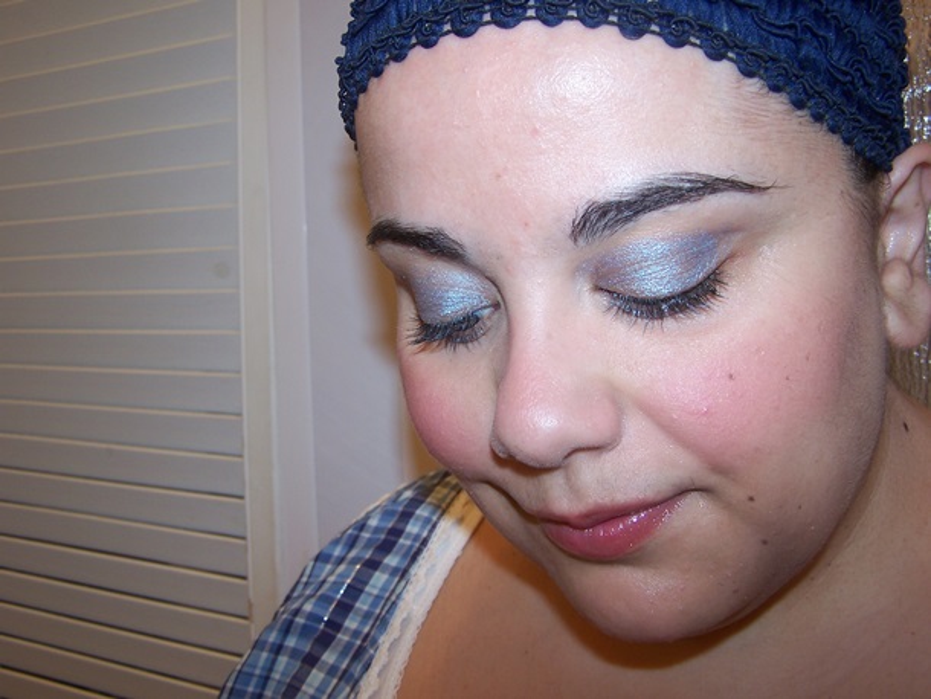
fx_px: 1022
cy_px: 350
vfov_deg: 37.7
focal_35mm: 38
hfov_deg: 49.0
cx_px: 466
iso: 80
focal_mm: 6.3
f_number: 2.8
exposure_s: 1/60
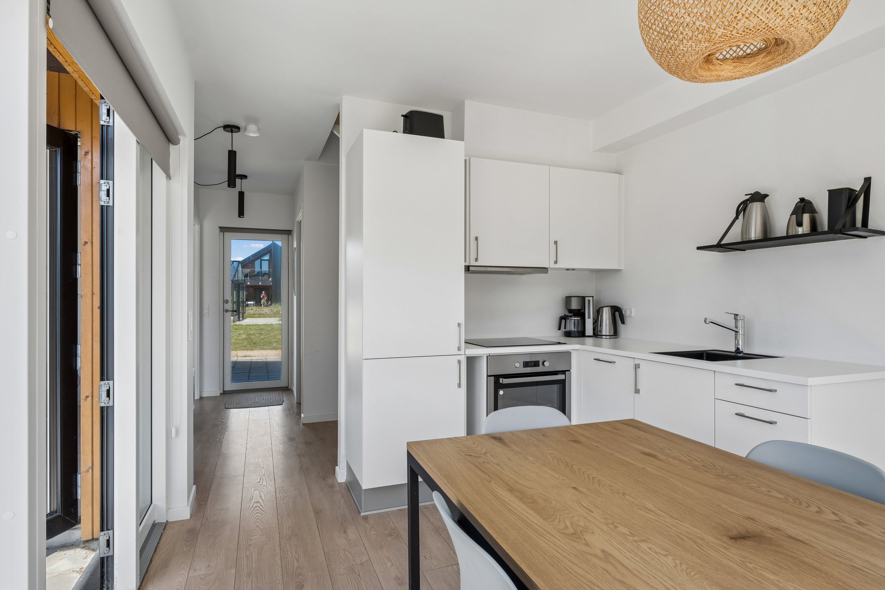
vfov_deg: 64.6
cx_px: 442
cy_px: 295
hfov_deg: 86.9
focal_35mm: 19
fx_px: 467
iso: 200
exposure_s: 1/80
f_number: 8
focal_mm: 12.8
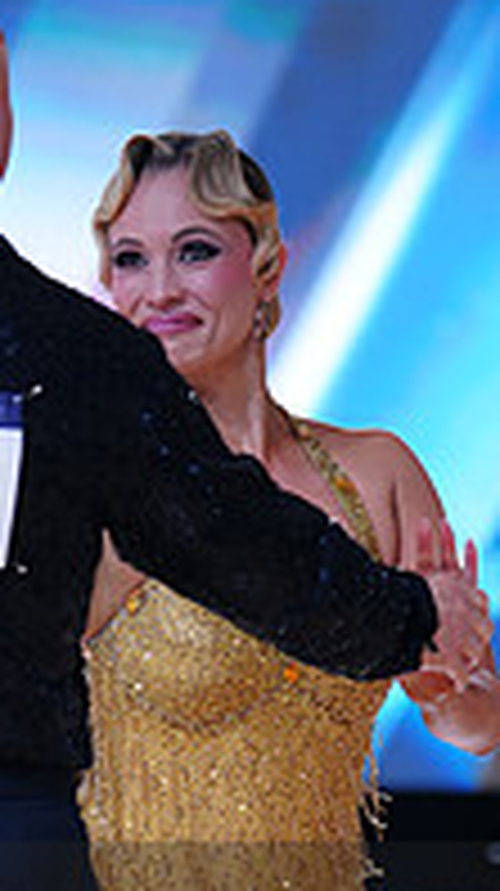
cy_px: 994
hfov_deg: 3.6
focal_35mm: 335
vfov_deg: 6.4
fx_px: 7916
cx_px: 2
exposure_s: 1/400
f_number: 2.8
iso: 500
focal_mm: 109
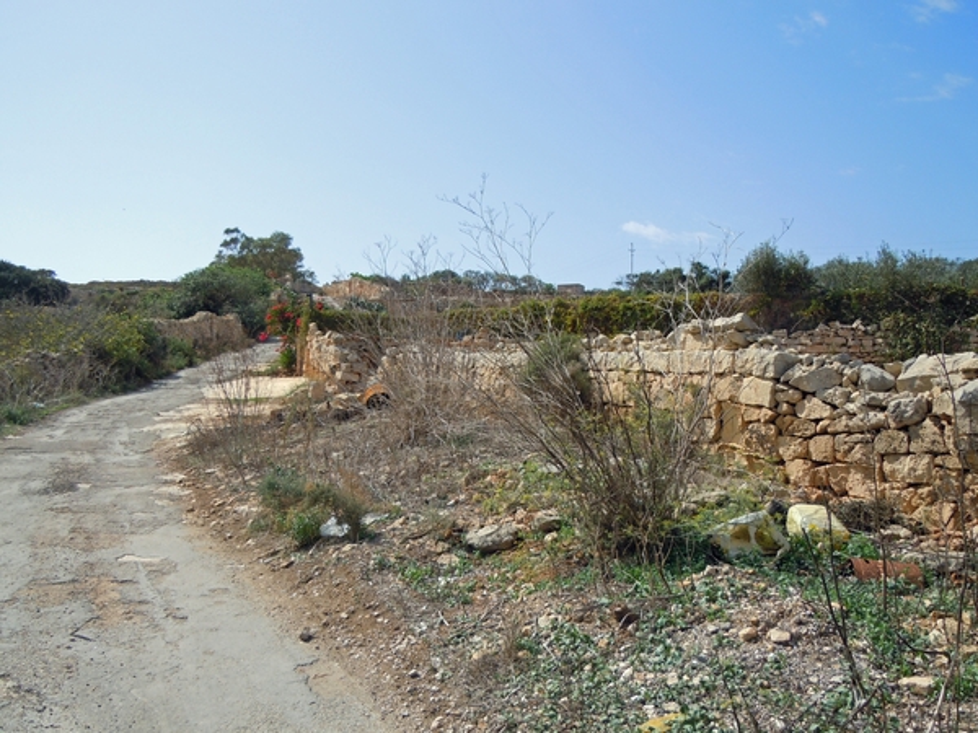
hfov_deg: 60.0
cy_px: 366
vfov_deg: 46.8
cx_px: 489
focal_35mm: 30
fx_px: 848
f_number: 7
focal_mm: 5.4
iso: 100
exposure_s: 1/250
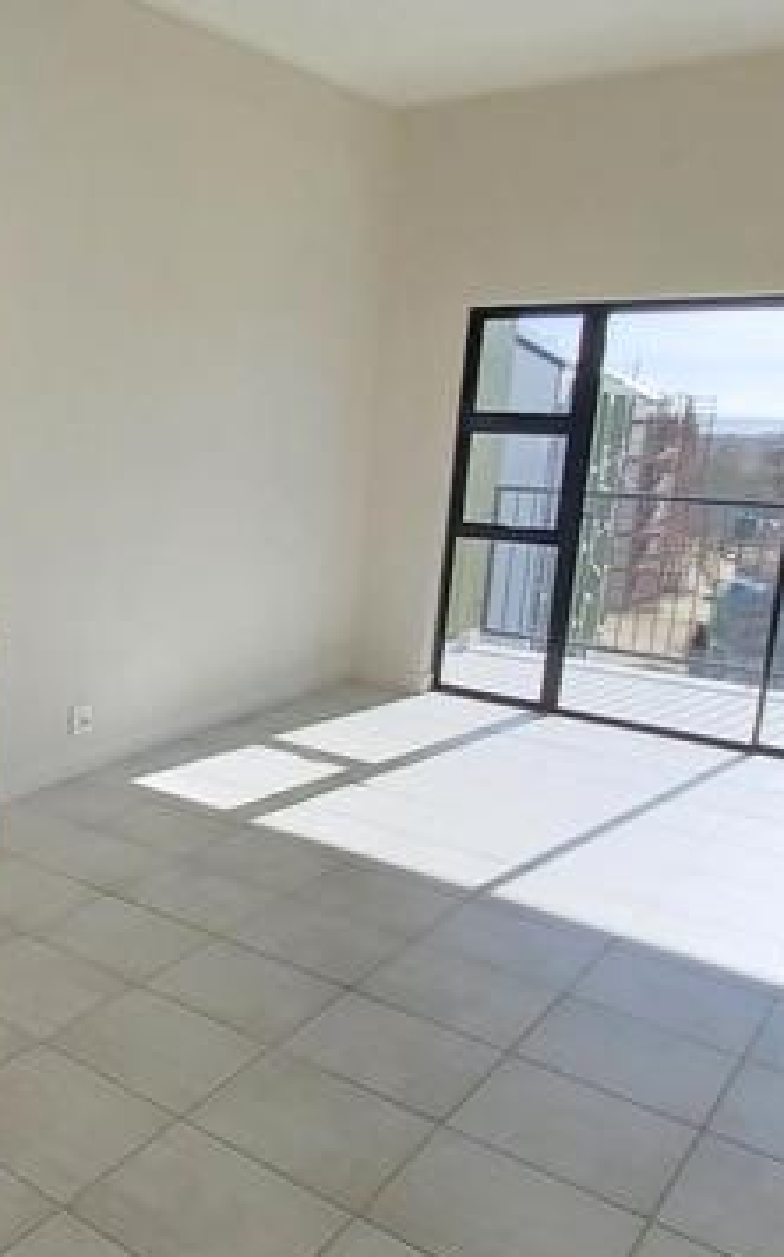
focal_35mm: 31
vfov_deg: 61.3
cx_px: -46
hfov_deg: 35.5
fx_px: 1061
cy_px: 607
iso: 40
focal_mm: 1.42
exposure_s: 1/235
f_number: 2.2
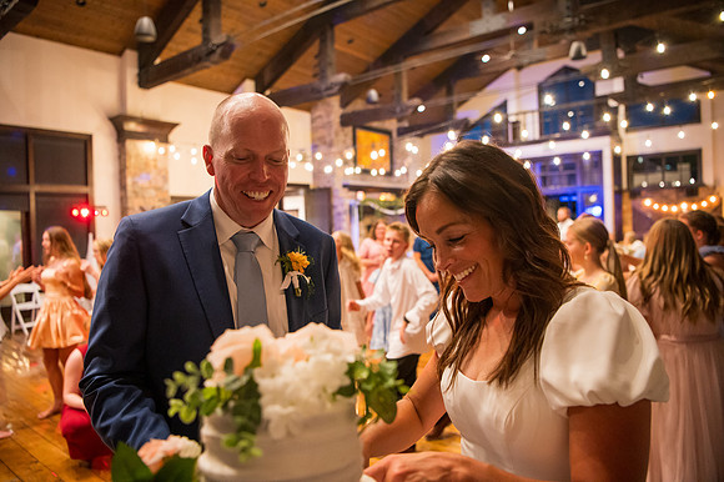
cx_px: 362
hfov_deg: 73.8
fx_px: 482
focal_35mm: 24
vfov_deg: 53.1
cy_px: 241
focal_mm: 24
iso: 6400
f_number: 2.8
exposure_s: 1/80
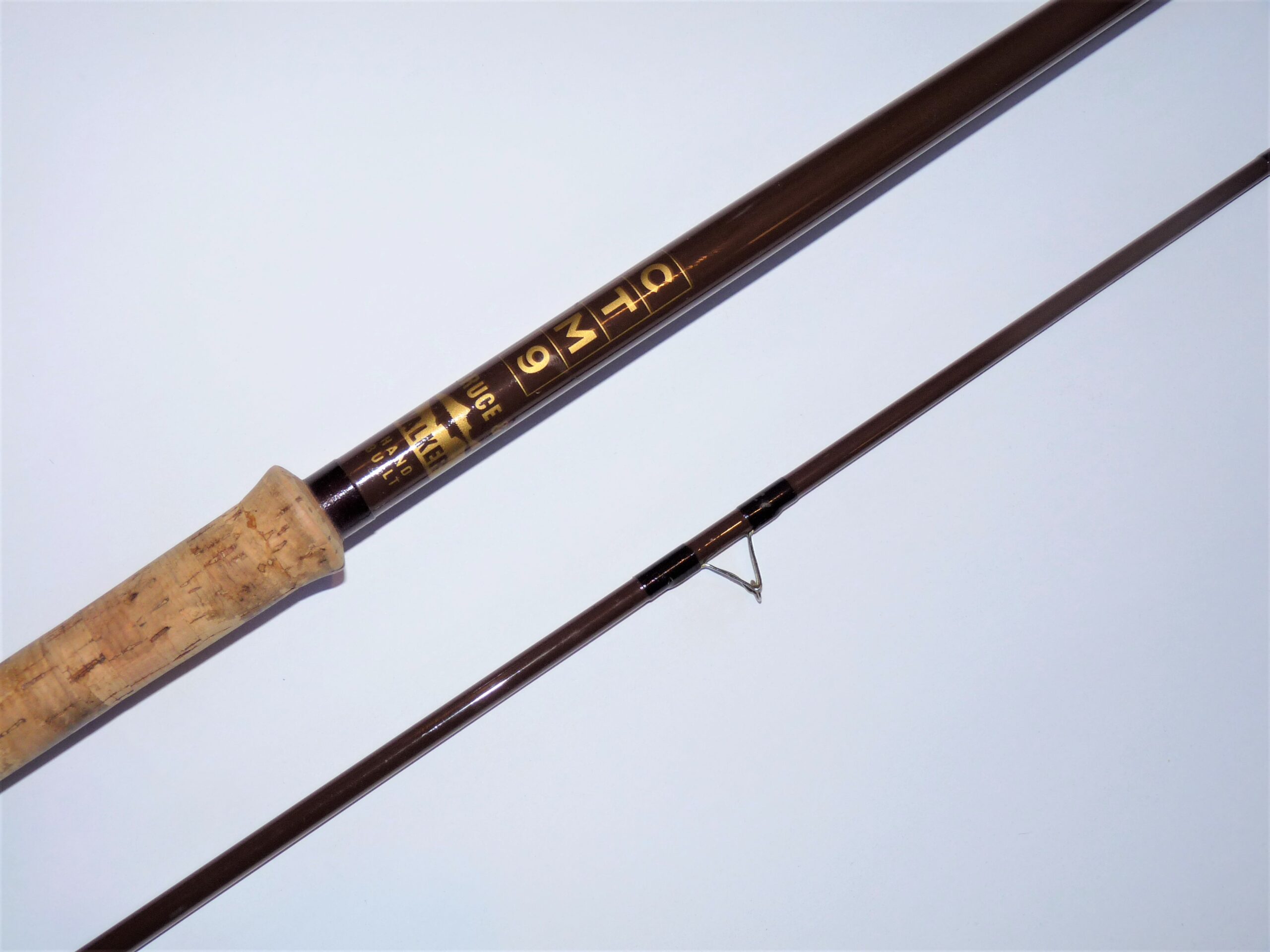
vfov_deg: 32.2
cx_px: 635
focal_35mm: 45
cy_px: 476
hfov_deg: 42.1
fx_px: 1651
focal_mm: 8
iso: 100
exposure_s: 1/30
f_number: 3.2
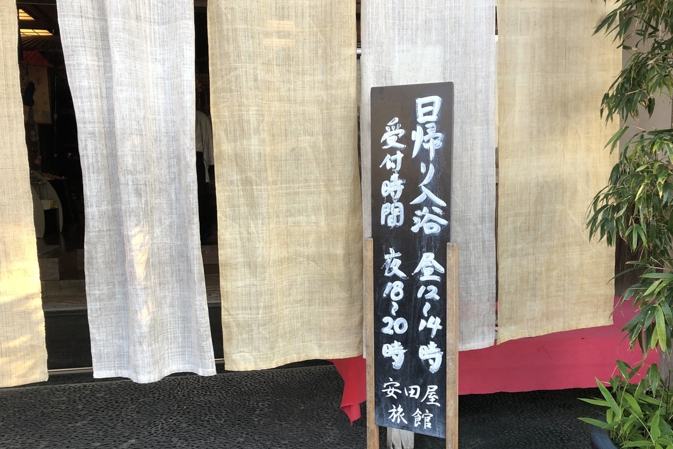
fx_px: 617
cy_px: 261
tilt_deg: -4.5
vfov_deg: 39.9
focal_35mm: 33
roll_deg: +1.5
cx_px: 361
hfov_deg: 57.2
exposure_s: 1/100
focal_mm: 3.99
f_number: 1.8
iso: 32
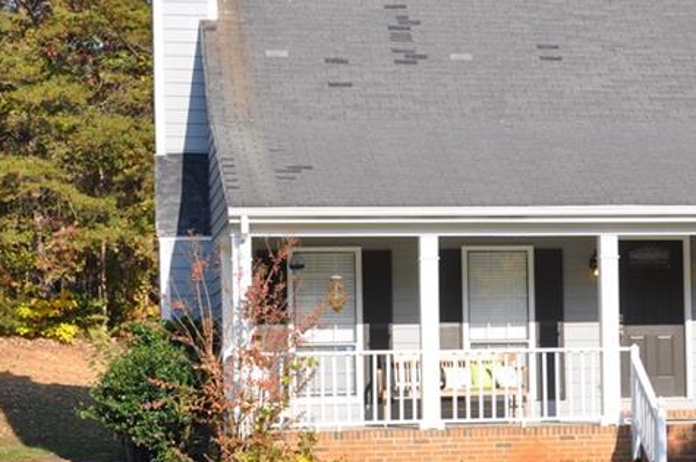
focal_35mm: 113
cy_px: 319
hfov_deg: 18.0
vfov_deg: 12.1
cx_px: 564
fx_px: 2182
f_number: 9
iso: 200
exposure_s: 1/320
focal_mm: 35
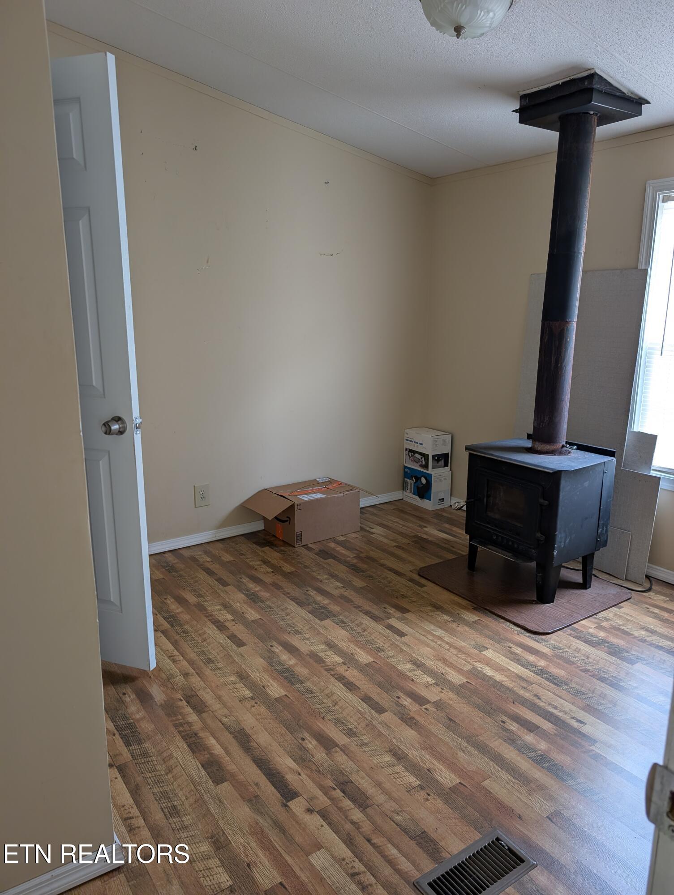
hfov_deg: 56.9
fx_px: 622
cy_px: 448
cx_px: 337
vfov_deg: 71.5
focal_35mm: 24
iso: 57
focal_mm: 6.9
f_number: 1.68
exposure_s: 1/23.8
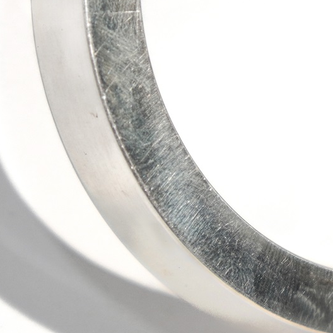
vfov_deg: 5.2
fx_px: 3679
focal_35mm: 338
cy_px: -10
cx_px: 325
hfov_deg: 5.2
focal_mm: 70
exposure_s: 1/160
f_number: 2.8
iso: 125
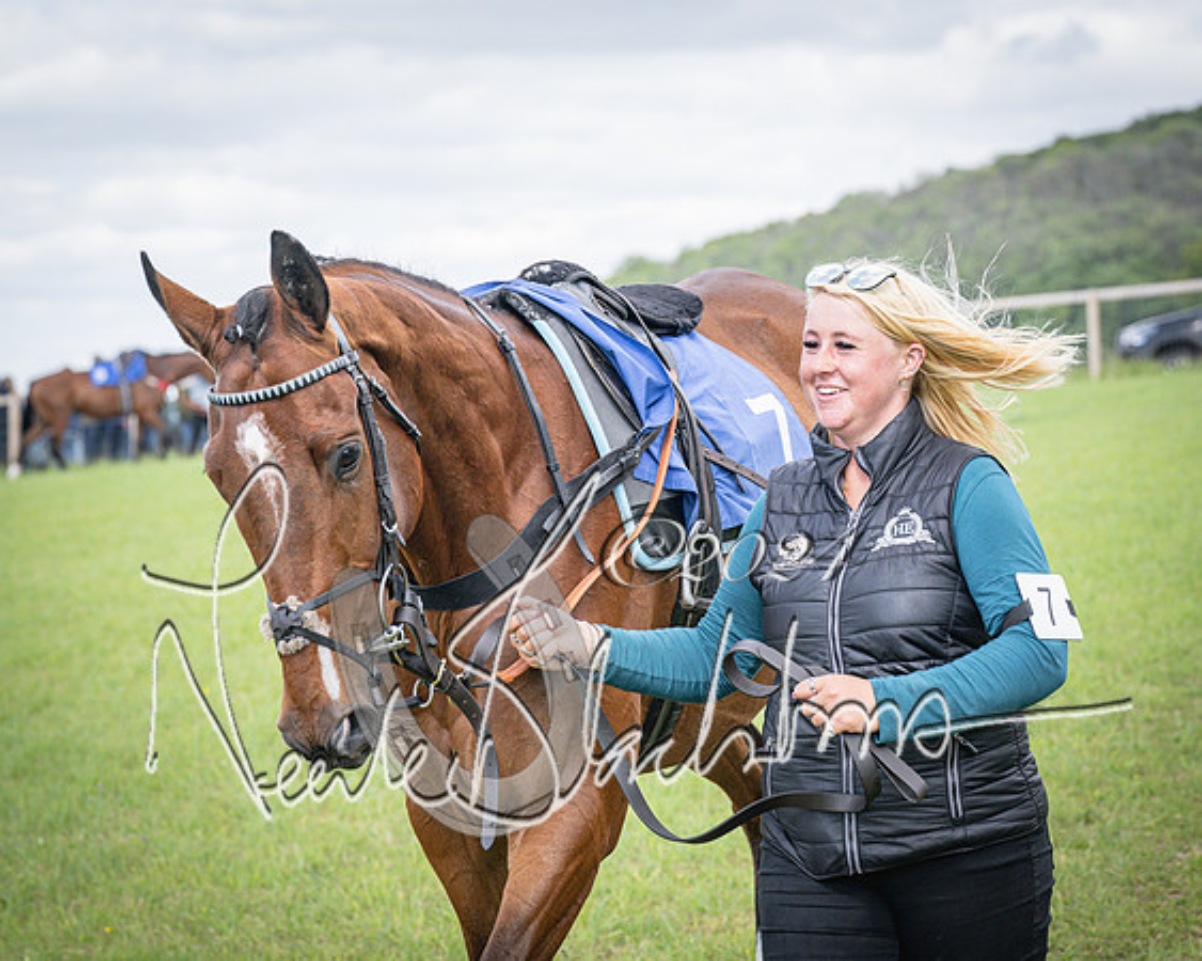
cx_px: 561
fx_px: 4119
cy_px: 266
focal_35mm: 116
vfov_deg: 13.3
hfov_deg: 16.6
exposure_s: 1/1600
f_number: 4
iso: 400
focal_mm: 70
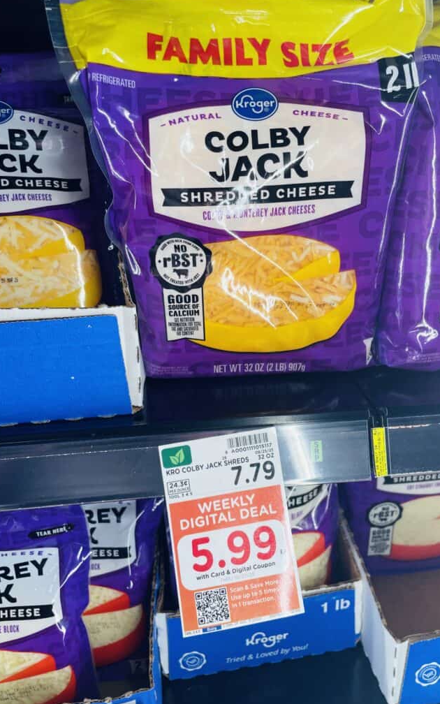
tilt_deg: -18.5
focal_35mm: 28
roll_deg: +1.3
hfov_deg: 44.4
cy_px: 350
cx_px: 258
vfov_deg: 66.5
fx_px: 537
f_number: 1.6
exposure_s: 1/121
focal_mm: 4.2
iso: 40
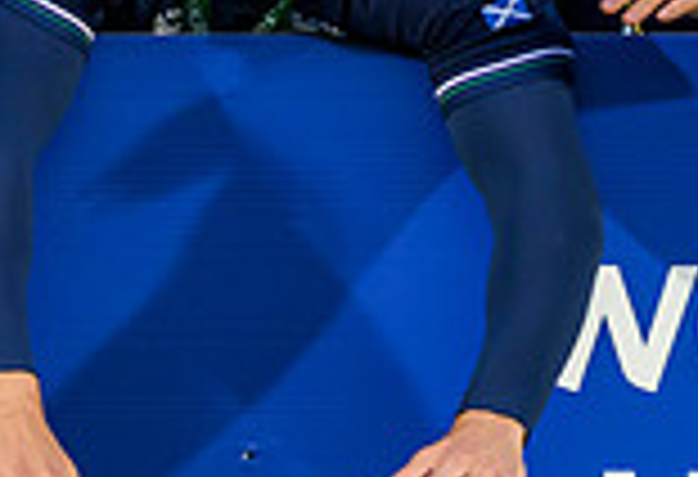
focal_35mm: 1605
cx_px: -621
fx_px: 31366
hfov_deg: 1.3
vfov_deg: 0.9
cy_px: -266
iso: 3200
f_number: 3.2
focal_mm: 400
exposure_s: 1/1000
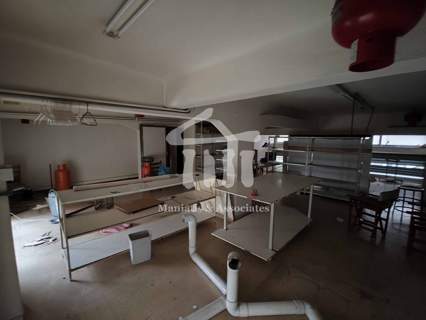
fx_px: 185
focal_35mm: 15
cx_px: 213
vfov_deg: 81.7
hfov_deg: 98.2
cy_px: 160
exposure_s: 1/8.33
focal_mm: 1.67
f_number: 2.2
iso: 500
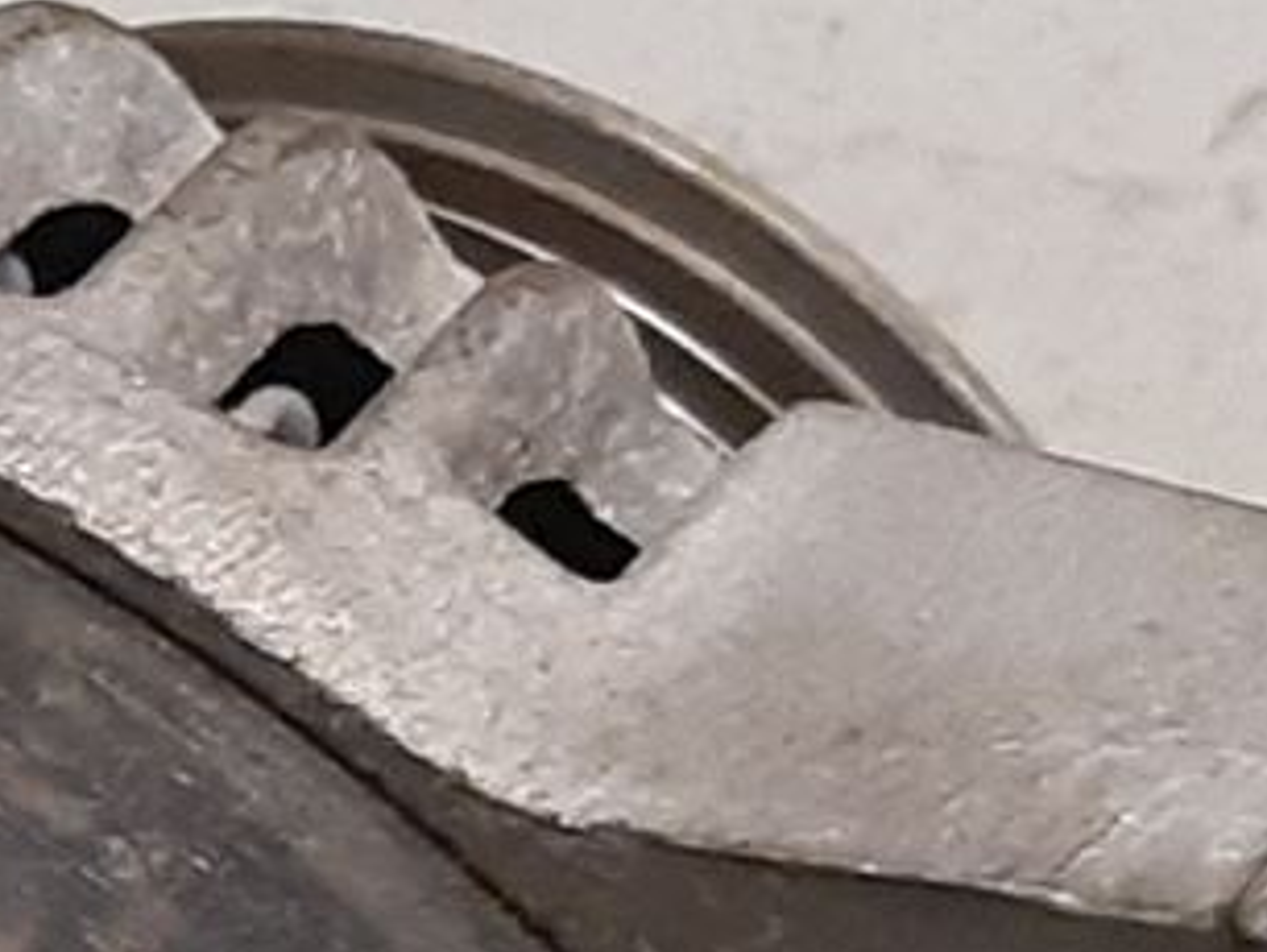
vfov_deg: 8.1
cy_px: 1970
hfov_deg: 10.7
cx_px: -907
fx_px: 6374
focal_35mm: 174
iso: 200
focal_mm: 3.93
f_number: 1.7
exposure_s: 1/50
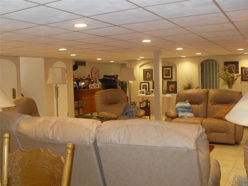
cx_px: 124
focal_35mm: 37
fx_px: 265
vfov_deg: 38.7
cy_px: 93
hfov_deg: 50.1
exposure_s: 1/8
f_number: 2.8
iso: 100
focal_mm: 6.3
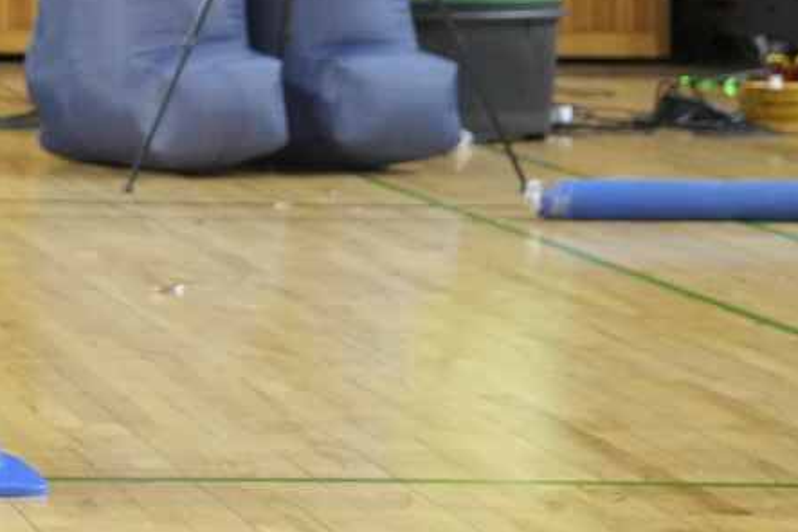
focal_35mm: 183
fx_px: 4055
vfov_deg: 7.4
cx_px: -746
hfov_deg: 10.4
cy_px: -287
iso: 2500
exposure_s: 1/160
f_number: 4
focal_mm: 45
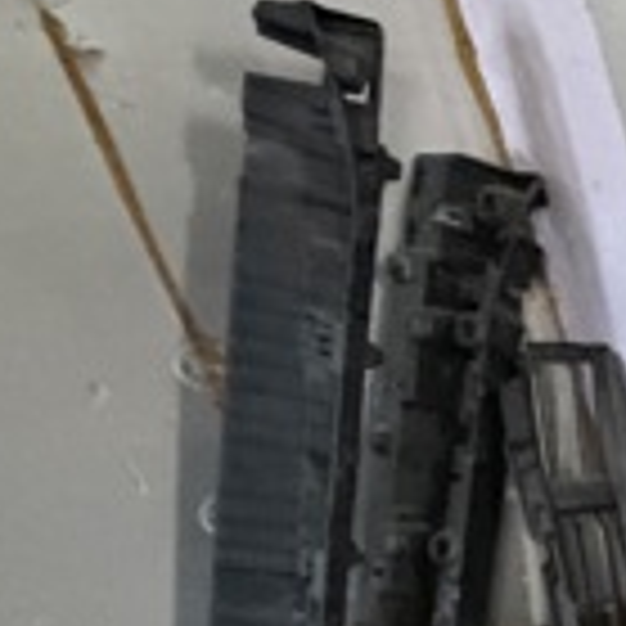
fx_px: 1166
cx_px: 1302
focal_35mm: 57
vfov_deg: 28.7
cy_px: 576
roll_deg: +3.1
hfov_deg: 18.1
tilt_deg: -24.2
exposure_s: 1/48
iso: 1250
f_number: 2.2
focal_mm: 2.22
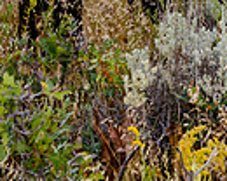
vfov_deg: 6.7
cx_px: 164
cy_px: -160
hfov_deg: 8.5
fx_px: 1518
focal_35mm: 226
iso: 800
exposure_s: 1/200
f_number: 8
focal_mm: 48
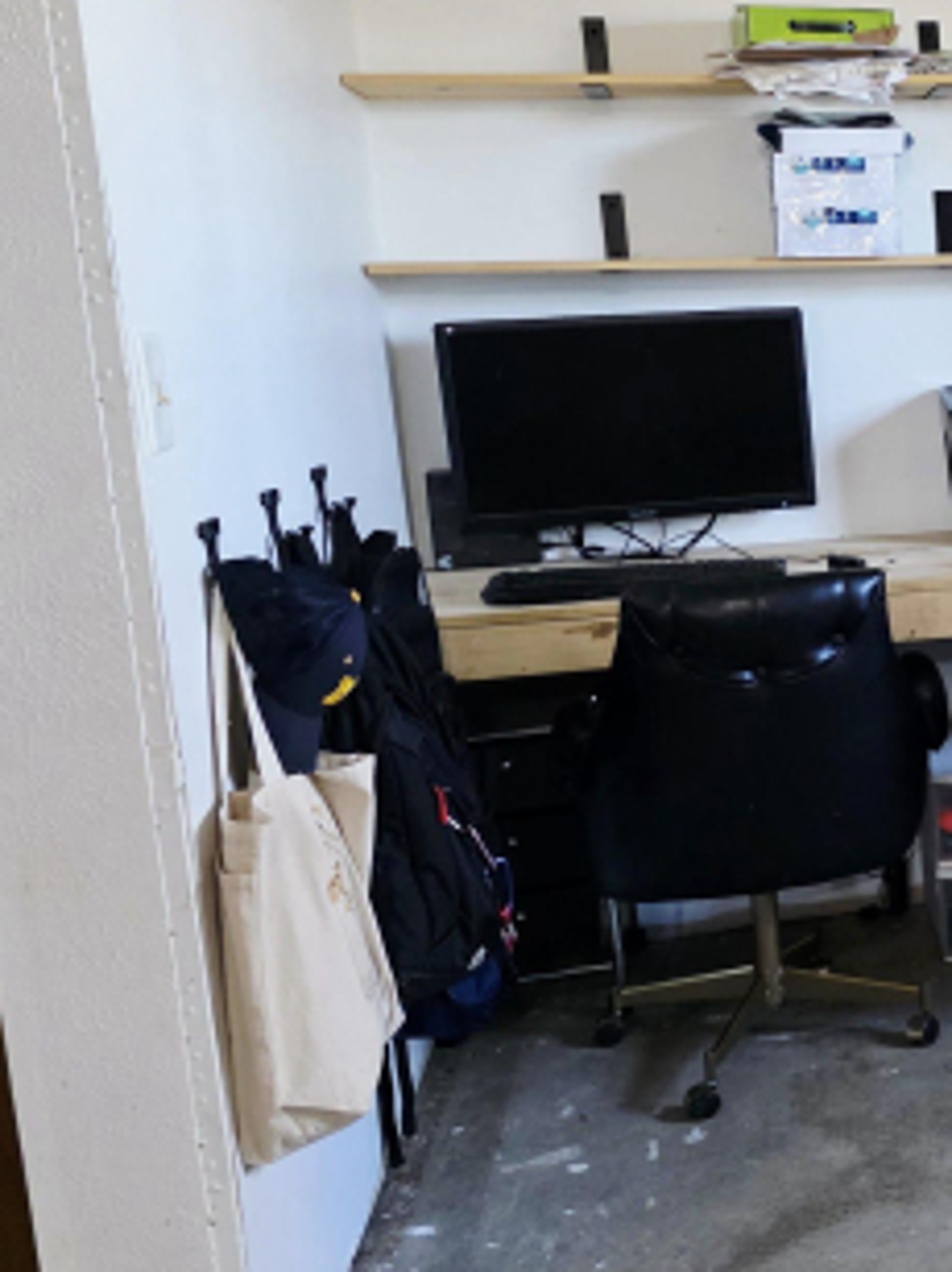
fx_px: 1835
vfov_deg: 38.1
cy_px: 522
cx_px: 1252
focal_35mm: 50
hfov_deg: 25.0
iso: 1250
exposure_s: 1/120
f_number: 1.7
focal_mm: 6.3
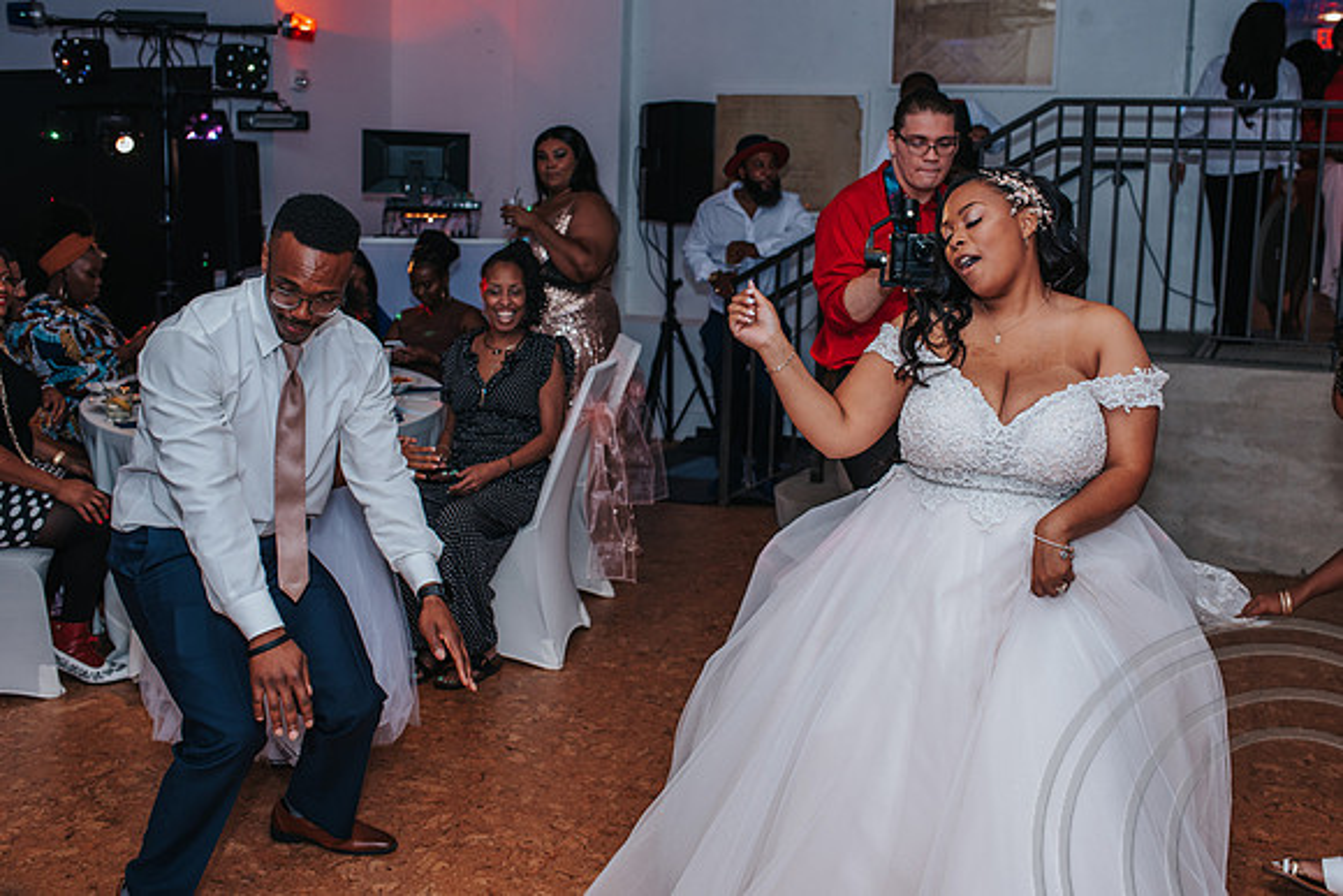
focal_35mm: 38
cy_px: 414
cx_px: 723
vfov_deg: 35.4
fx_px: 1405
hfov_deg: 51.0
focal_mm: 35
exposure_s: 1/200
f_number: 3.5
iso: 640
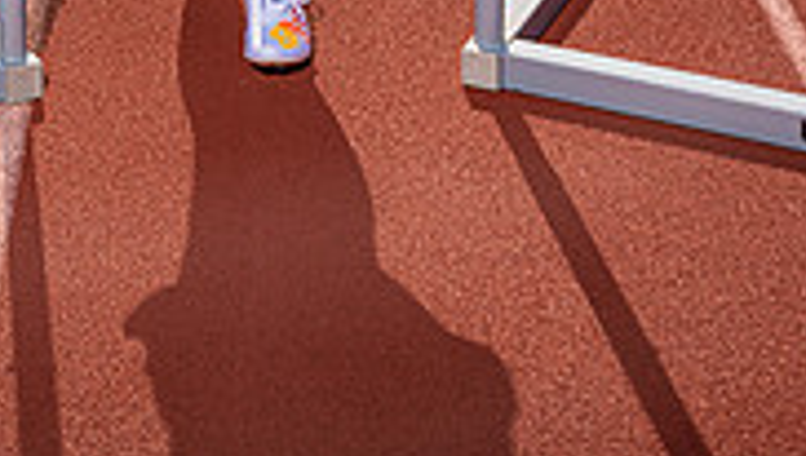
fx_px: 2269
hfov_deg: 19.9
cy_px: -505
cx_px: 159
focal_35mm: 106
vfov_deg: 10.4
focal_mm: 41
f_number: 9
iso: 100
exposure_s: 1/250
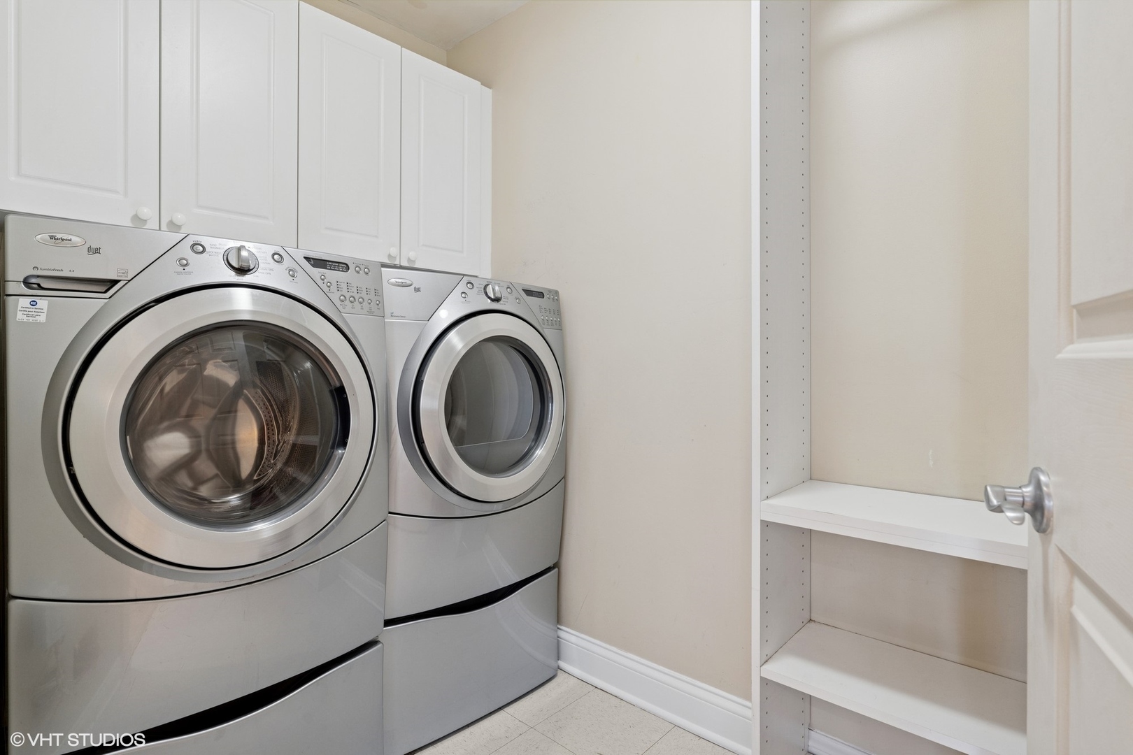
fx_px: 566
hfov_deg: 90.0
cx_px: 566
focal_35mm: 18
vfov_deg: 67.4
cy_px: 378
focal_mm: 18
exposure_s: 1/20
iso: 320
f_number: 8
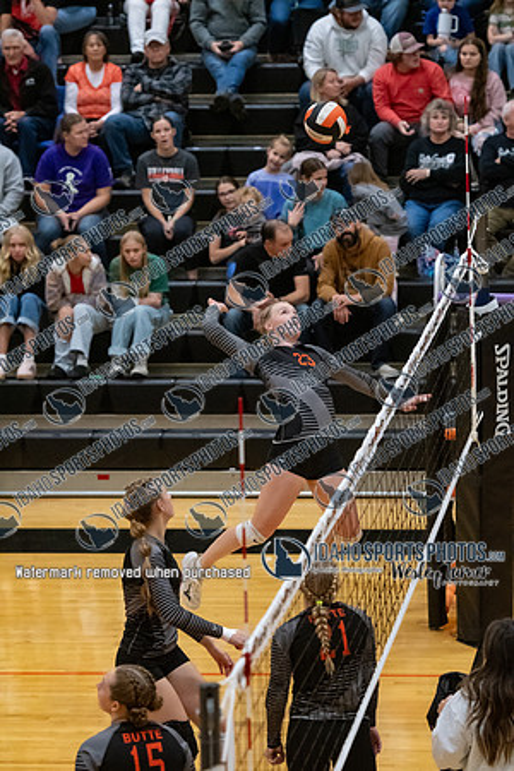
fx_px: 4015
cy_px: 386
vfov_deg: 11.0
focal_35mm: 188
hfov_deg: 7.3
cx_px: 257
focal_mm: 125
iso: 8000
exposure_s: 1/800
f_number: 3.5
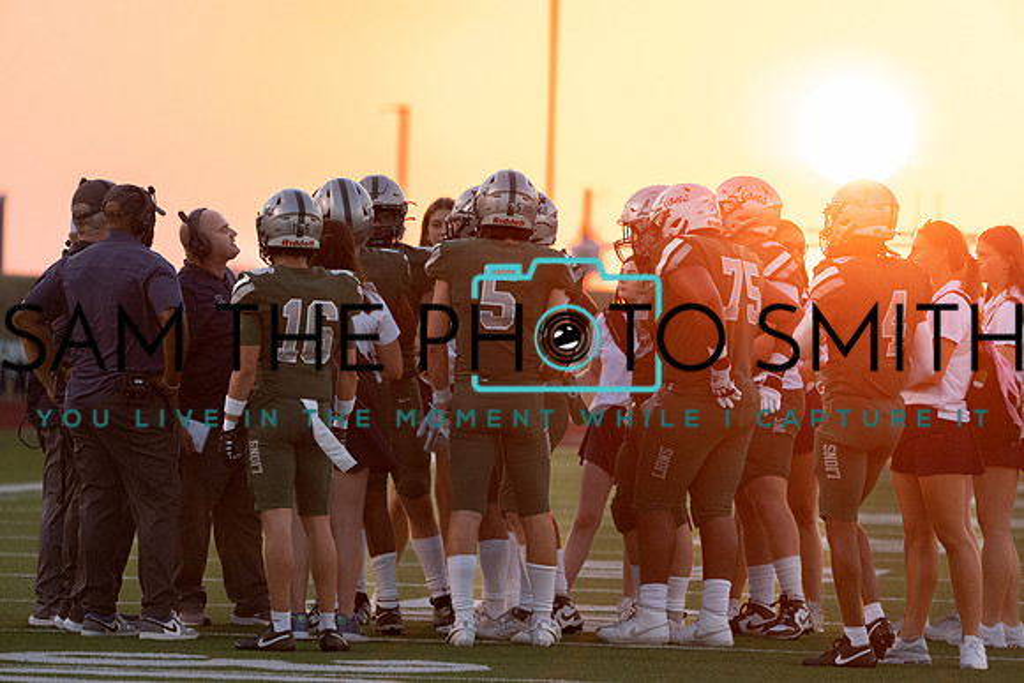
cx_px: 512
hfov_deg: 5.2
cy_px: 342
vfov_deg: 3.5
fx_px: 11295
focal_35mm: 397
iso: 4000
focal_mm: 397
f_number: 5.6
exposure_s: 1/1250
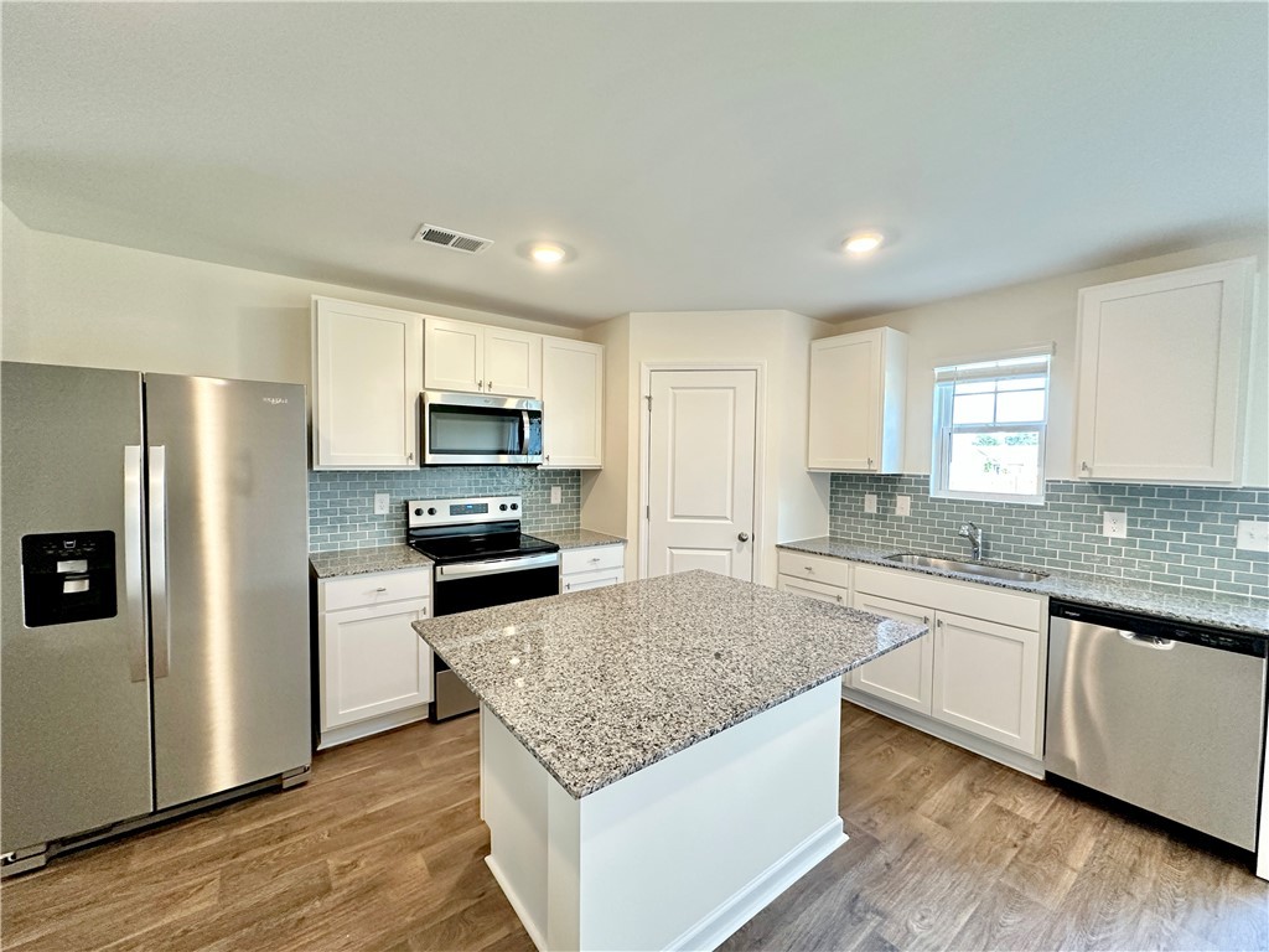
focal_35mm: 14
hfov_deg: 102.1
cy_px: 476
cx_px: 634
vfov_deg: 85.7
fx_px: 513
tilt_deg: -2.3
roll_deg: -1.0
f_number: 2.2
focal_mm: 2.22
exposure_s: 1/120
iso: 320
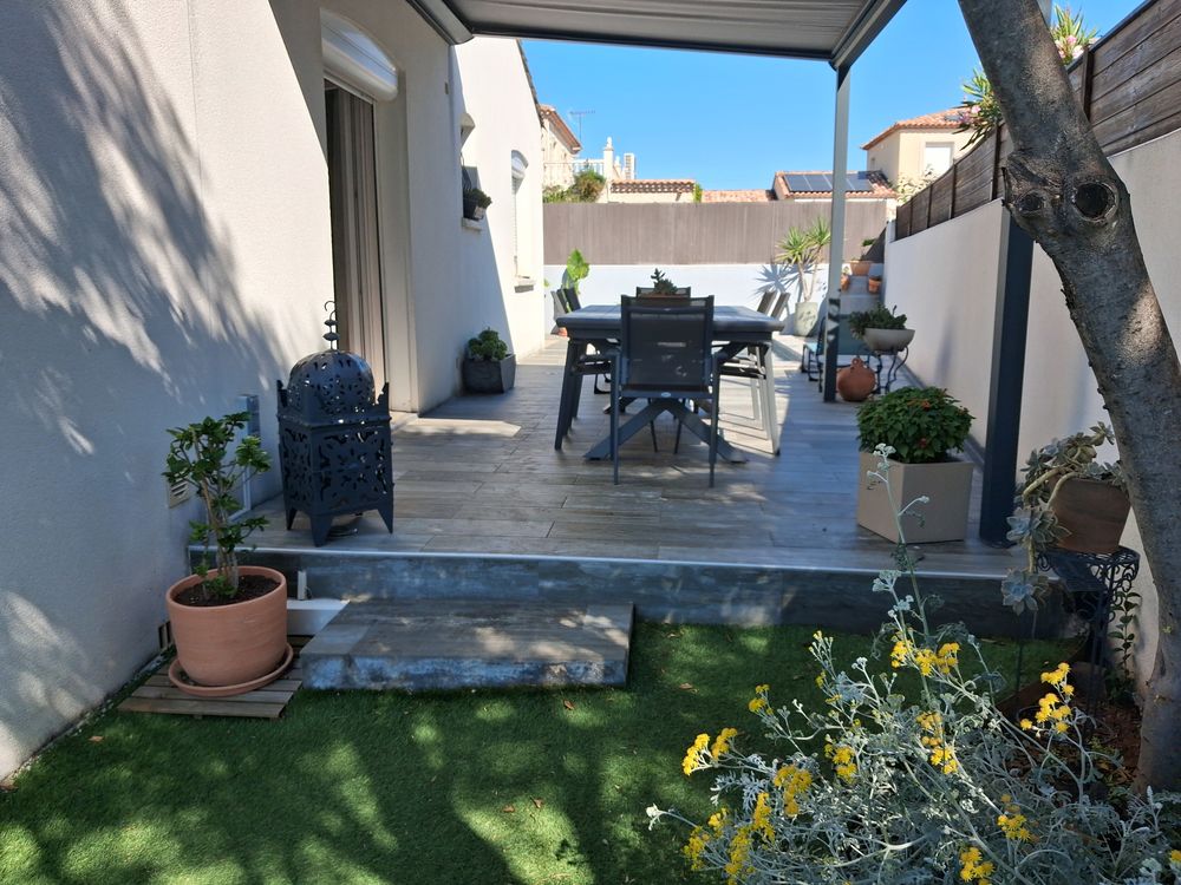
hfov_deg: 65.3
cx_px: 590
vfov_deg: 51.4
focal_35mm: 27
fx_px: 921
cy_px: 442
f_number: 1.8
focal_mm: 4
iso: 25
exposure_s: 1/493
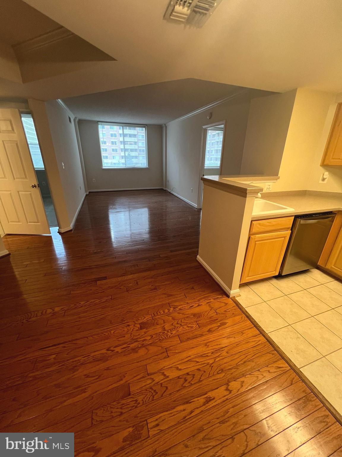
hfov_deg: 89.9
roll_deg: -0.3
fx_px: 171
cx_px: 171
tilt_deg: -20.8
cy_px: 228
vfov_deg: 106.2
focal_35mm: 13
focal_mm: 1.57
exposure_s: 1/60
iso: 200
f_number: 1.8
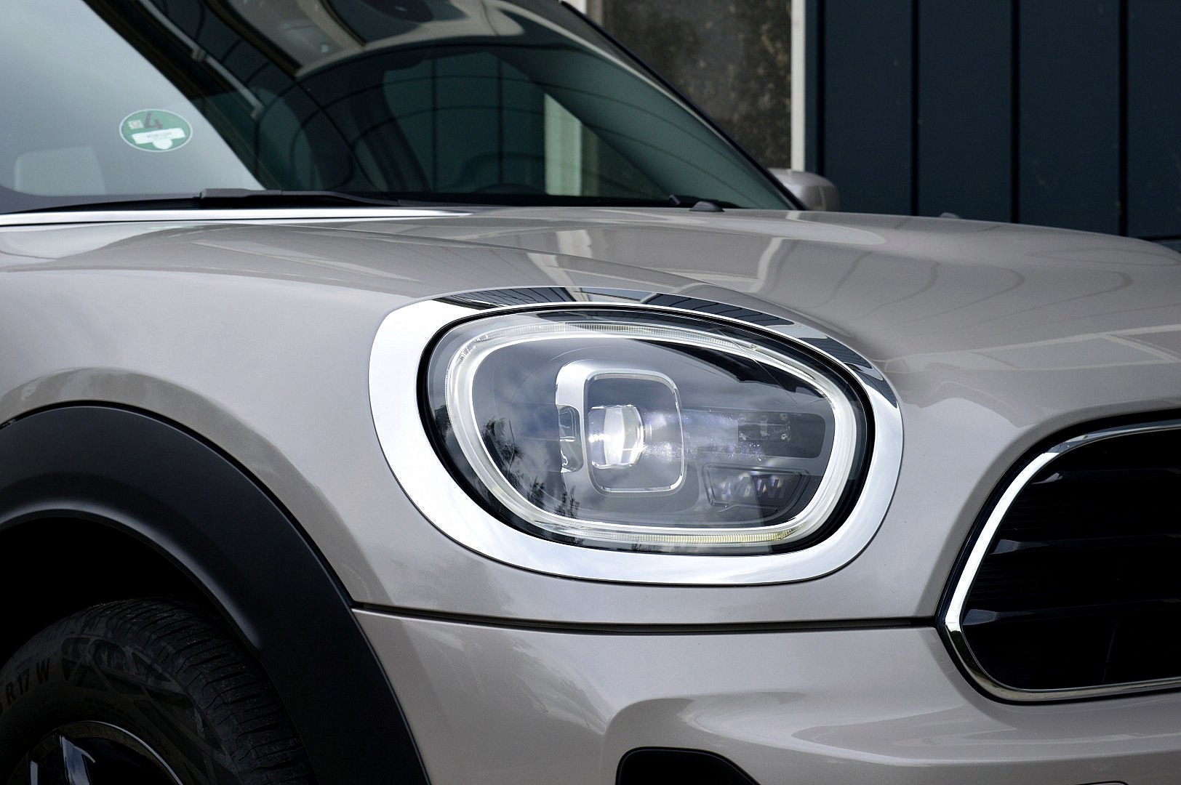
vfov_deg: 18.2
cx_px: 590
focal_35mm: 75
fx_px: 2458
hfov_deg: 27.0
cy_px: 392
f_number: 10
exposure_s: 1/320
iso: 400
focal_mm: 50
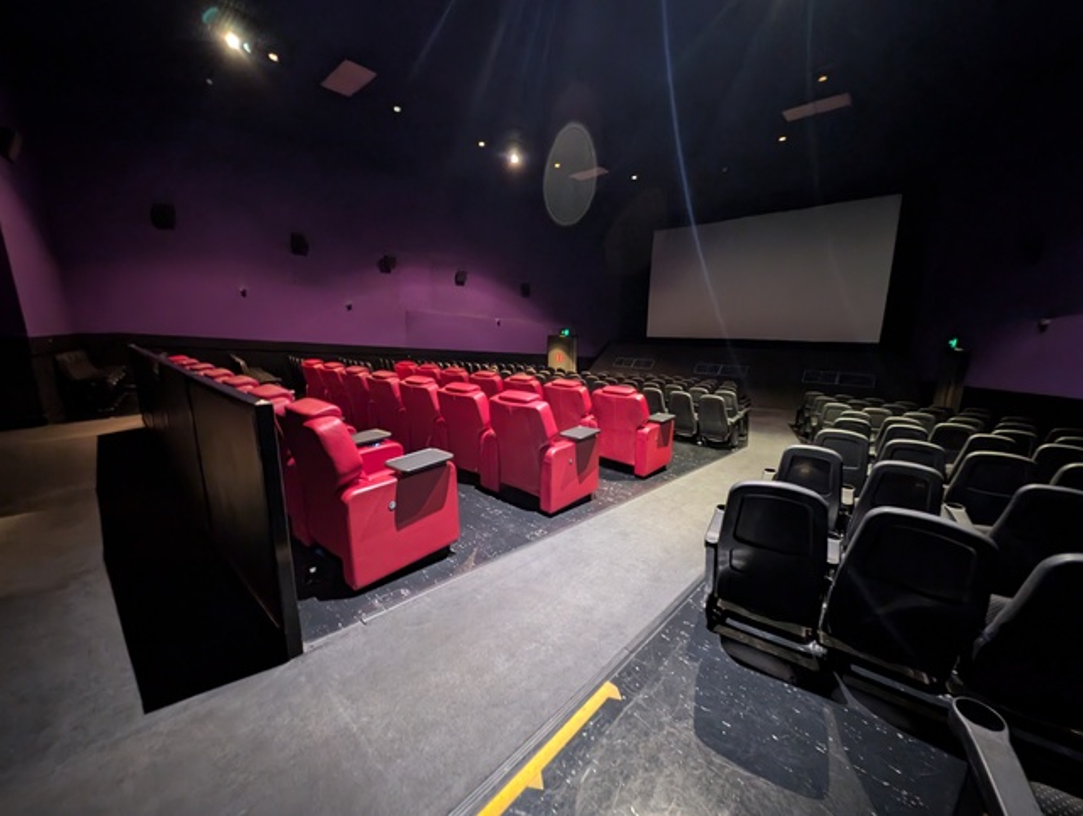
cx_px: 542
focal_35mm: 12
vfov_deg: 94.6
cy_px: 408
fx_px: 376
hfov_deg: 110.5
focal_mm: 2.23
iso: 939
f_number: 1.95
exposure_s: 1/2.71
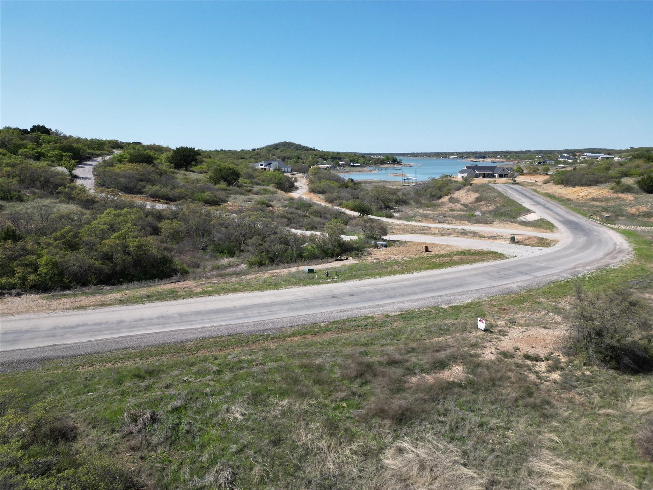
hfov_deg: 71.6
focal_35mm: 24
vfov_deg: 56.8
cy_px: 245
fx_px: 453
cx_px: 326
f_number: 1.7
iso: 110
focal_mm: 6.72
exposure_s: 1/2500
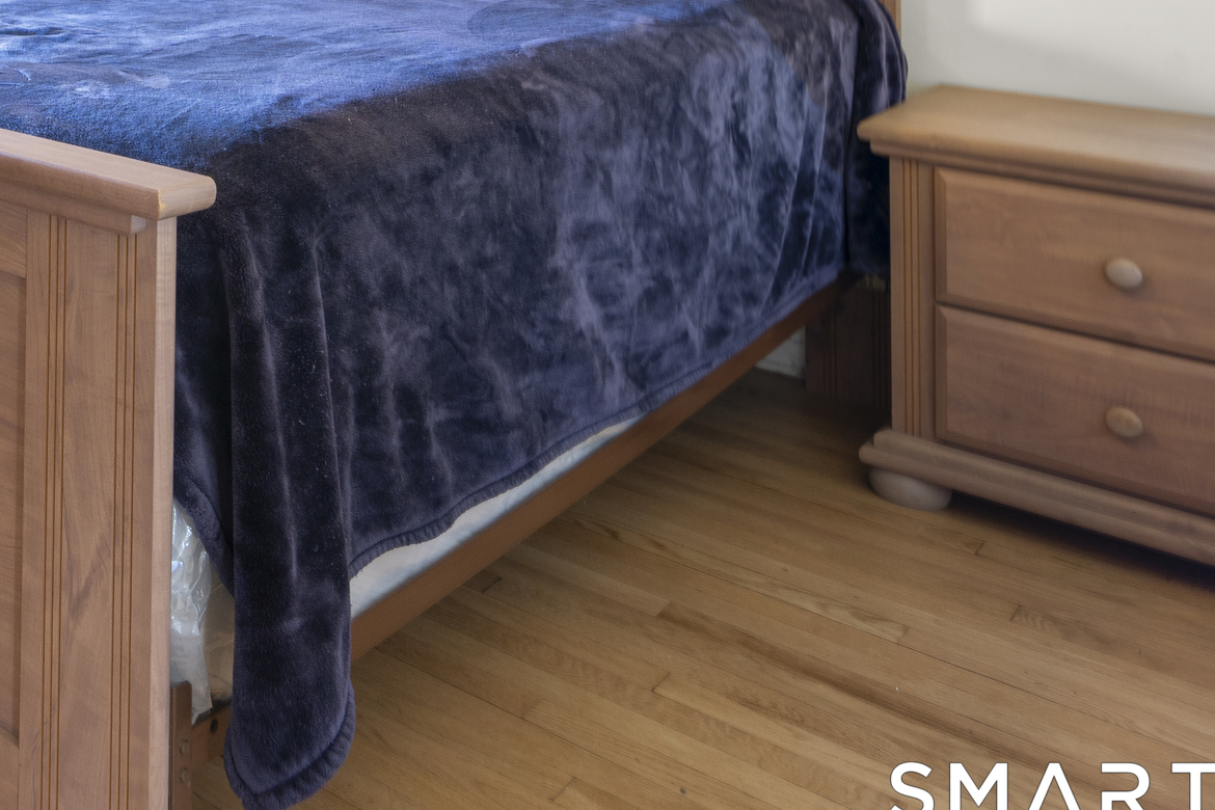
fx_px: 1417
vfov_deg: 27.2
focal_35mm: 42
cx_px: -232
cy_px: -217
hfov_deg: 36.3
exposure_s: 3.2
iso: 250
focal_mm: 16
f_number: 9
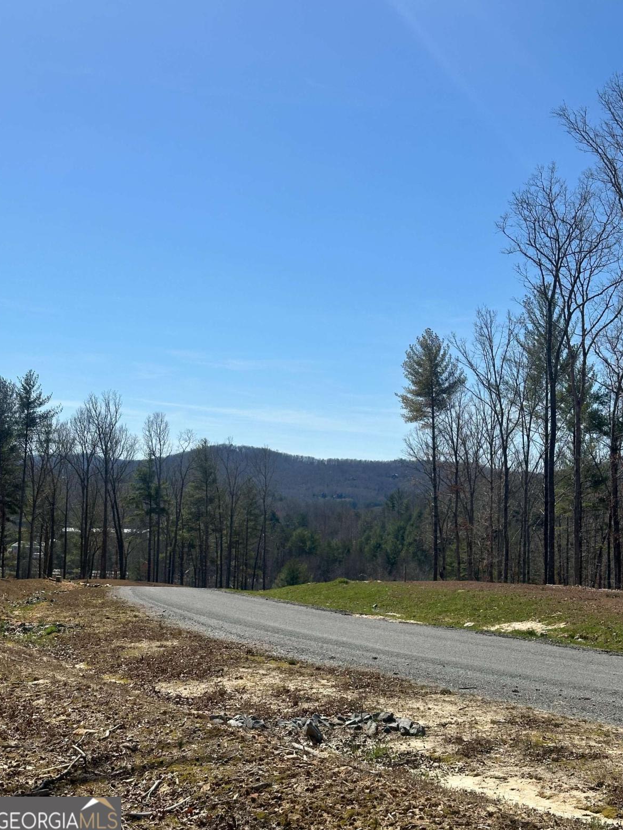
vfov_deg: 38.9
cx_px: 312
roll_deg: -3.5
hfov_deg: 29.7
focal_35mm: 49
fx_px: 1175
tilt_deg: +6.2
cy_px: 415
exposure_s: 1/6211
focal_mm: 6.86
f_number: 1.78
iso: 64
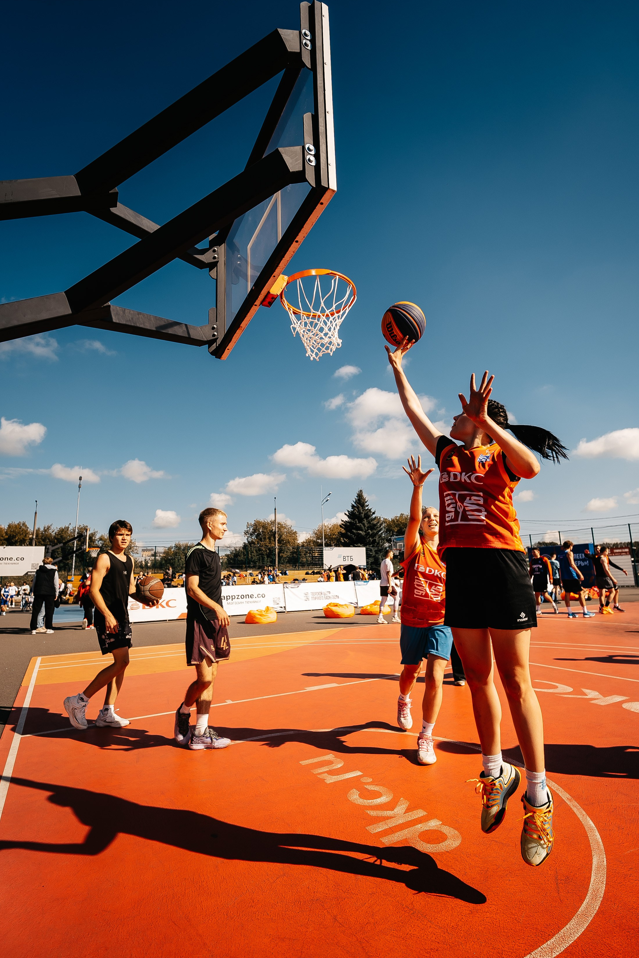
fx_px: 453
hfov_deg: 70.4
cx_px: 334
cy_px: 487
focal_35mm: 17
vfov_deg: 93.3
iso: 100
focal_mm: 16
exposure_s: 1/1600
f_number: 3.5
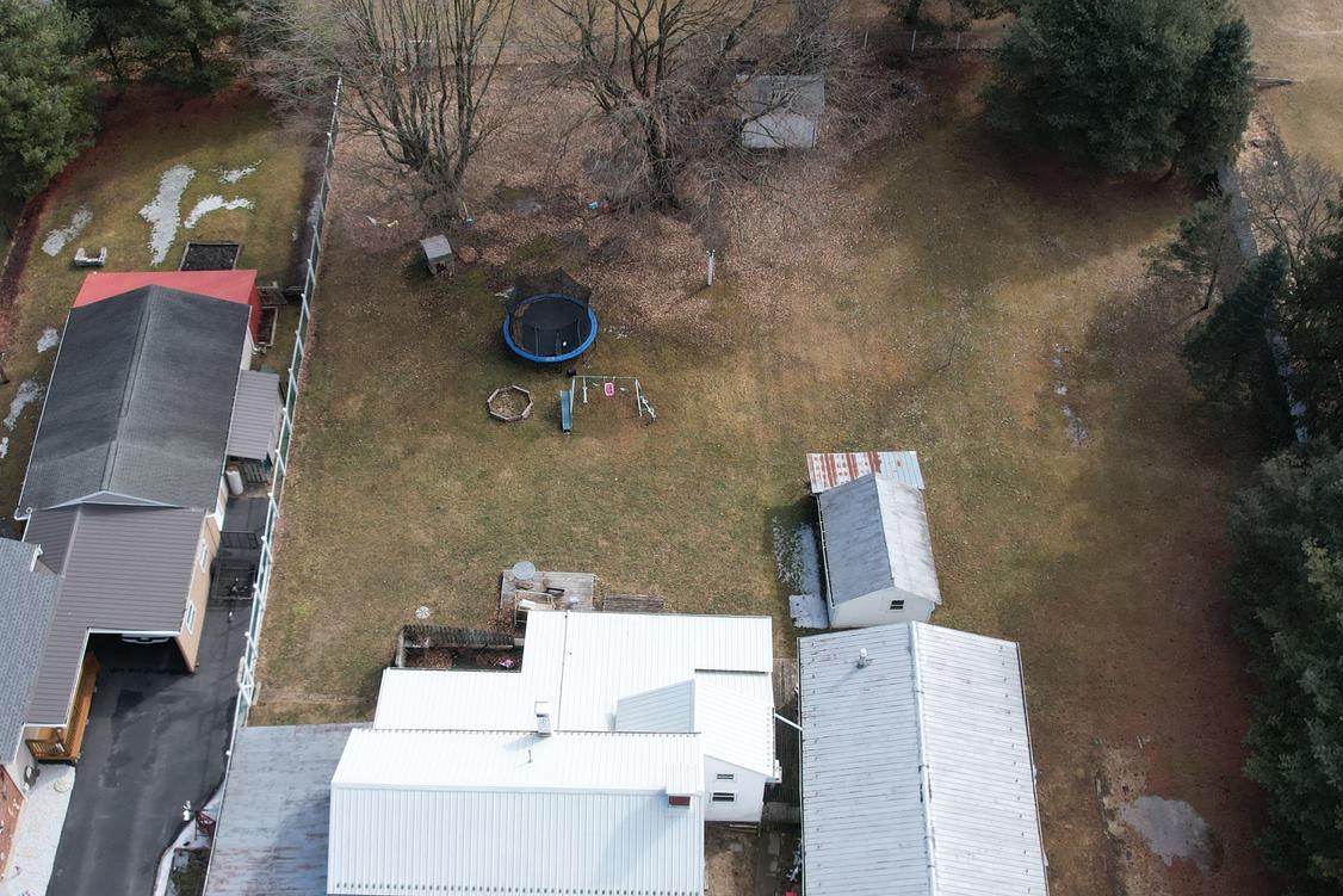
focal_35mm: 40
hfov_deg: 48.4
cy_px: 527
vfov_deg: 33.3
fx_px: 1492
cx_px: 611
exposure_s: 1/1500
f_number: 2.8
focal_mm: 8.38
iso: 130
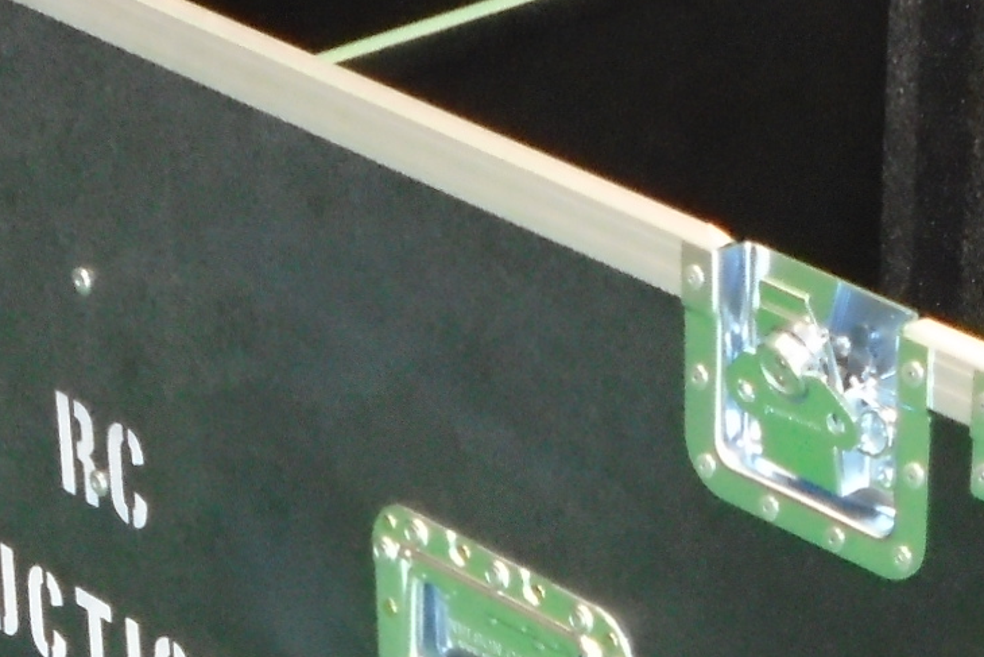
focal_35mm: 155
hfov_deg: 13.2
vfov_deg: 8.8
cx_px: 806
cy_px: 688
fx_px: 4237
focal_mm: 7.4
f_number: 4.1
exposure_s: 1/50
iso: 400
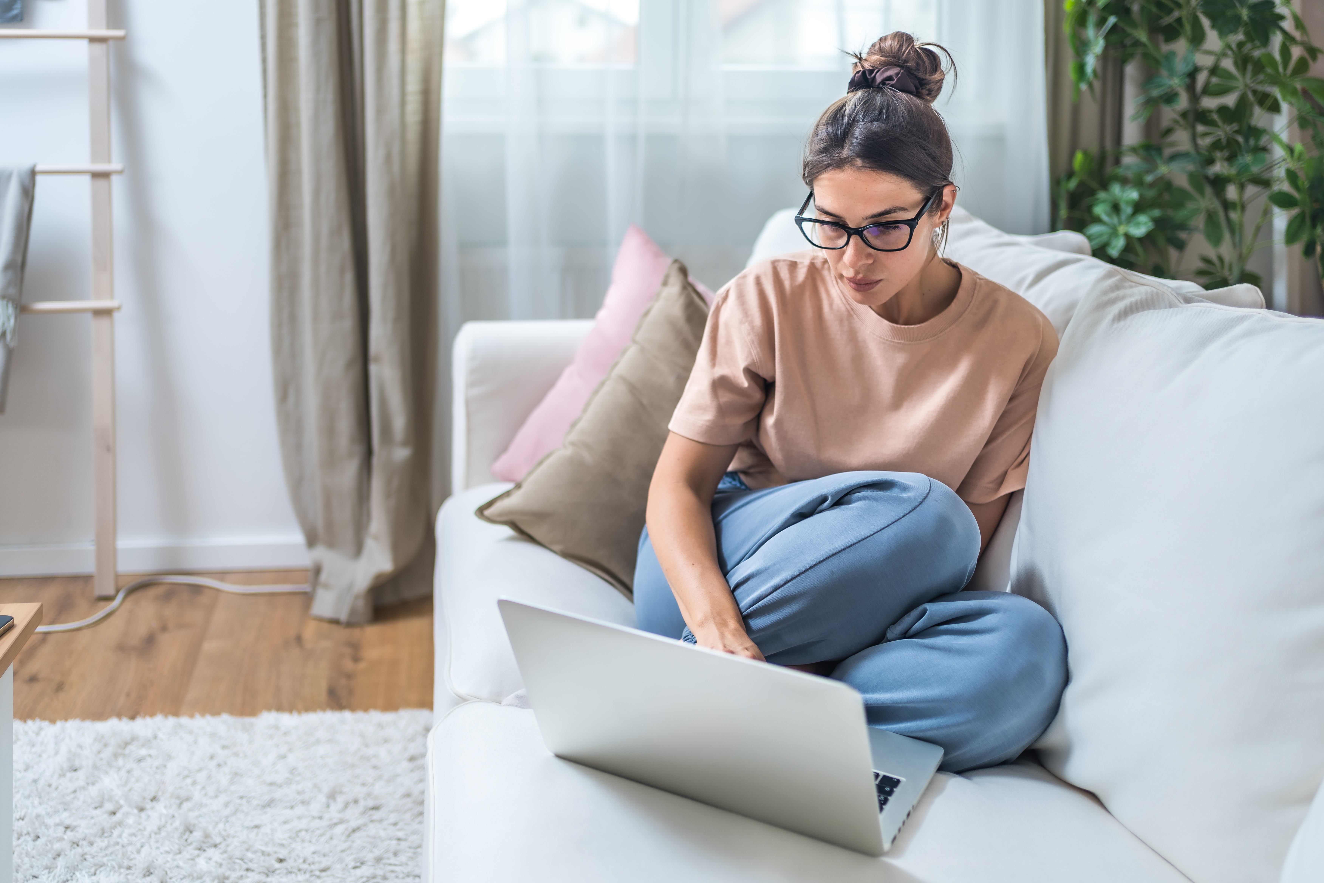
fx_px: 1287
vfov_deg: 37.9
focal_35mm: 35
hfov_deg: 54.4
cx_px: 662
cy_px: 442
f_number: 1.8
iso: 50
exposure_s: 1/160
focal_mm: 35
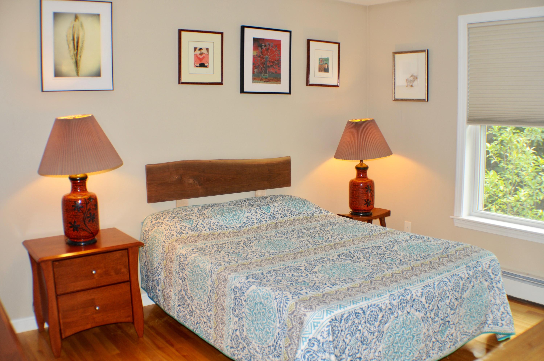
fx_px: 634
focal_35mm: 42
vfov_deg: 31.8
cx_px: 272
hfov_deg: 46.5
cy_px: 180
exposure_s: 1/60
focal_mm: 28
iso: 200
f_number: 3.3
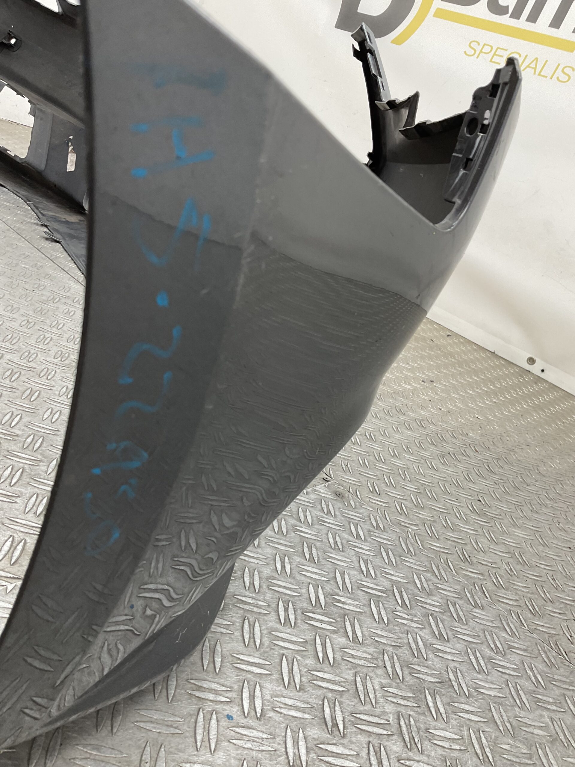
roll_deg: -22.8
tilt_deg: -21.2
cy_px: 384
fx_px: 642
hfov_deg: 48.2
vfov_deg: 61.7
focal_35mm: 29
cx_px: 288
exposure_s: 1/100
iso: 40
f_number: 1.8
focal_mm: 3
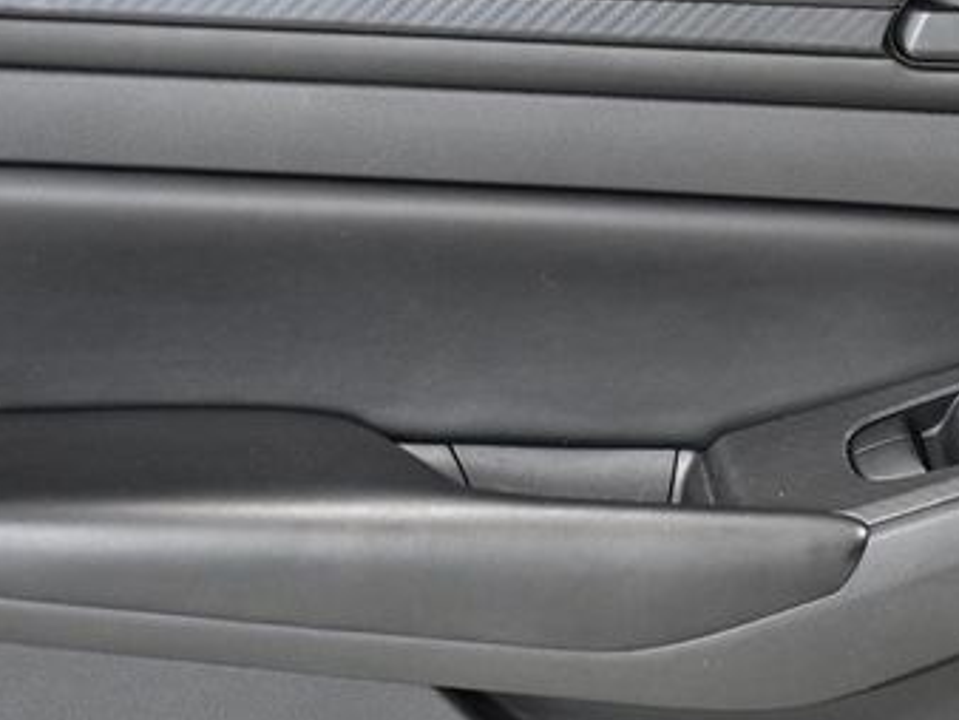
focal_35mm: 122
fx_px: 3382
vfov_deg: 12.2
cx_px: 885
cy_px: 398
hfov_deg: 15.9
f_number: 4.5
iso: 2500
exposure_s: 1/100
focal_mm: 45
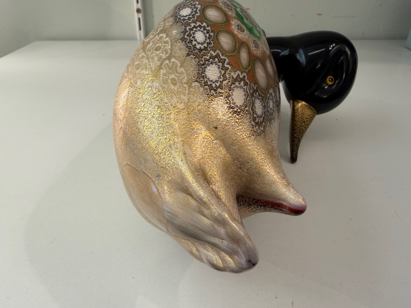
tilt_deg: -32.3
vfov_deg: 53.1
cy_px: 154
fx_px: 309
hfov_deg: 67.3
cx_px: 206
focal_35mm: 26
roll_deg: +3.1
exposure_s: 1/100
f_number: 2.2
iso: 100
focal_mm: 2.22
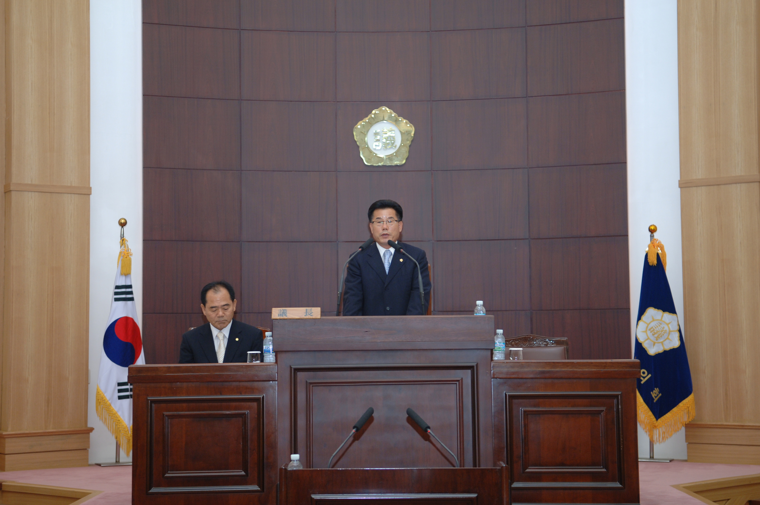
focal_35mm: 60
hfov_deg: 33.4
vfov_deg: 22.6
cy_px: 252
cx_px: 380
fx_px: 1265
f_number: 2.8
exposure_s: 1/60
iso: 320
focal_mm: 40
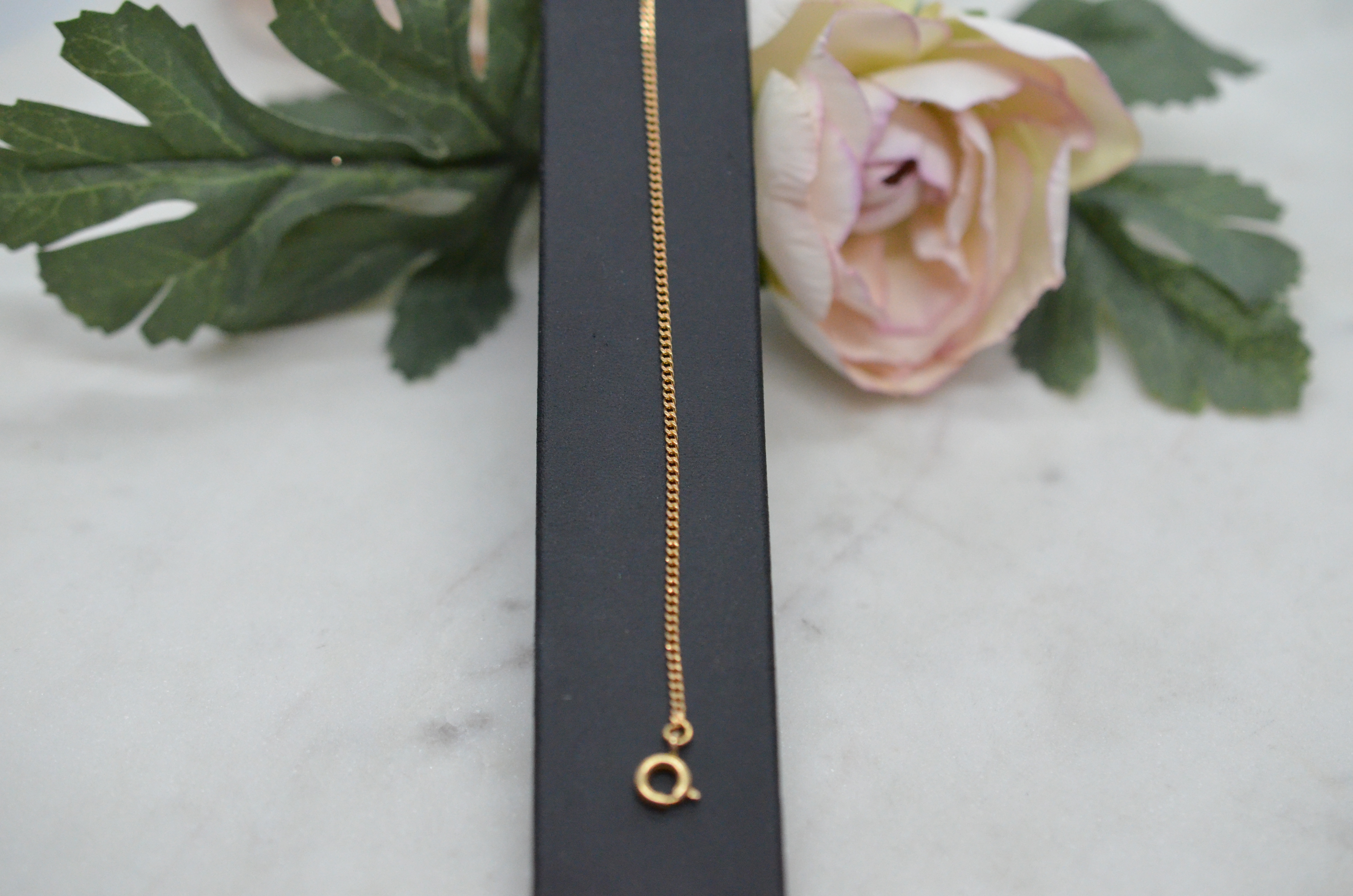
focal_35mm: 60
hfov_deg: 33.5
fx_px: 2250
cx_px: 676
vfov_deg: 22.5
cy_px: 448
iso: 3200
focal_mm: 40
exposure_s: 1/2500
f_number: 4
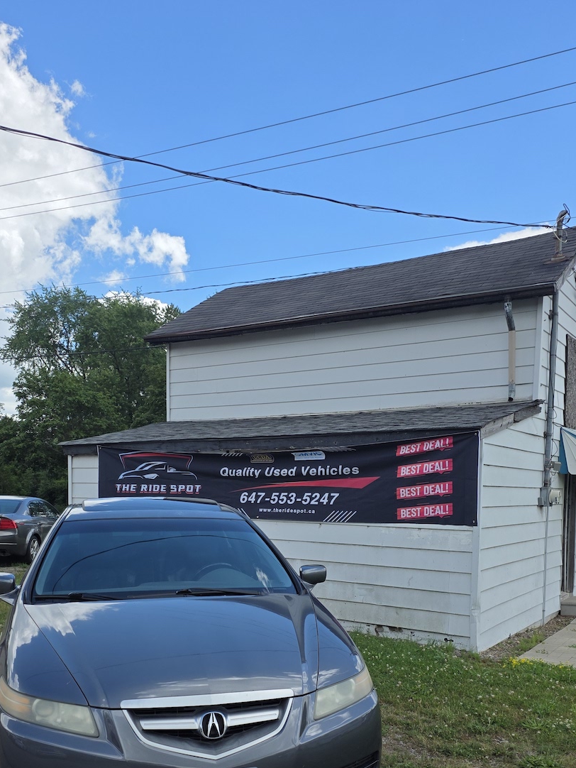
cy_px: 539
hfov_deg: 41.7
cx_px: 240
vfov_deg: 52.4
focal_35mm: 34
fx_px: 754
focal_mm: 6.25
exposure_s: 1/5017
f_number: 1.7
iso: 80
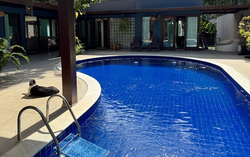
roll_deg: +0.5
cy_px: 52
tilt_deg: -7.2
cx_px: 118
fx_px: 198
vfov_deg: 42.6
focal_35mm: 29
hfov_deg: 64.6
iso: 80
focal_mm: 6.76
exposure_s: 1/1488
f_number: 1.78
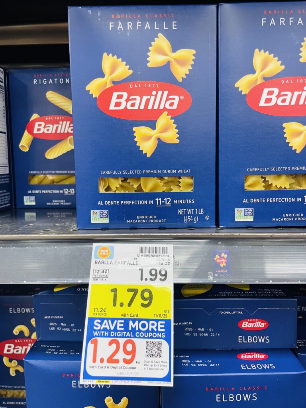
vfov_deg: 67.3
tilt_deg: -6.5
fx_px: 306
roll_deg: +1.3
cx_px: 153
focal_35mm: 26
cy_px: 204
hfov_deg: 53.1
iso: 160
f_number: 1.6
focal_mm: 4.2
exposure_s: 1/60
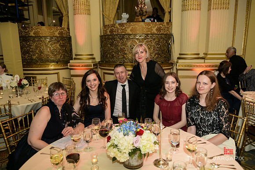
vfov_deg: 49.6
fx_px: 184
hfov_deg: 69.4
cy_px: 85
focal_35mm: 26
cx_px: 128
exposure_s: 1/100
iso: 1600
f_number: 3.2
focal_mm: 26
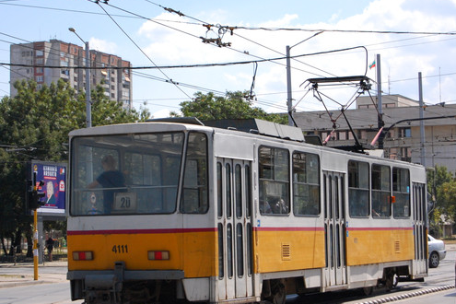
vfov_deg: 12.8
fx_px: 1351
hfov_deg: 19.2
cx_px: 228
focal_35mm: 107
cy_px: 123
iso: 800
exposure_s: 1/2500
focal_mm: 55
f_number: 5.6
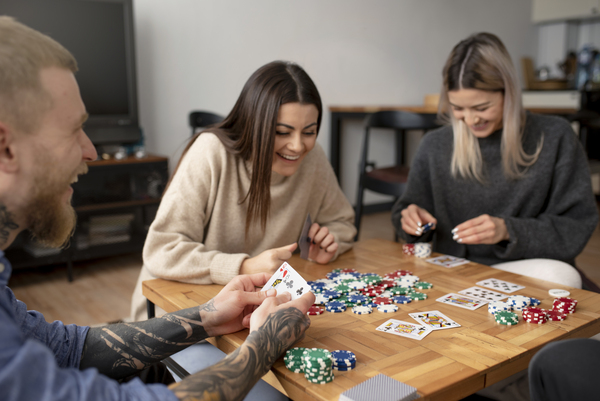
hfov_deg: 54.4
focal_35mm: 35
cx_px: 300
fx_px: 584
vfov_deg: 37.9
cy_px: 200
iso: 320
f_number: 2.8
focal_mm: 35
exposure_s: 1/200
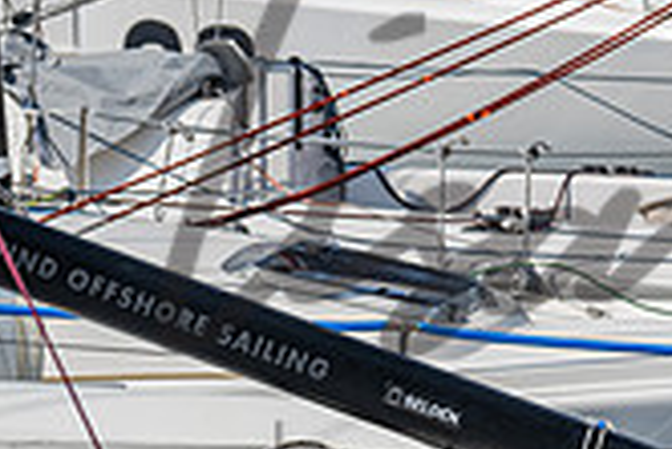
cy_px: 59
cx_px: 914
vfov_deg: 4.8
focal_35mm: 288
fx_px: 5381
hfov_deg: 7.1
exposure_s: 1/640
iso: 125
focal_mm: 58
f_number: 6.3
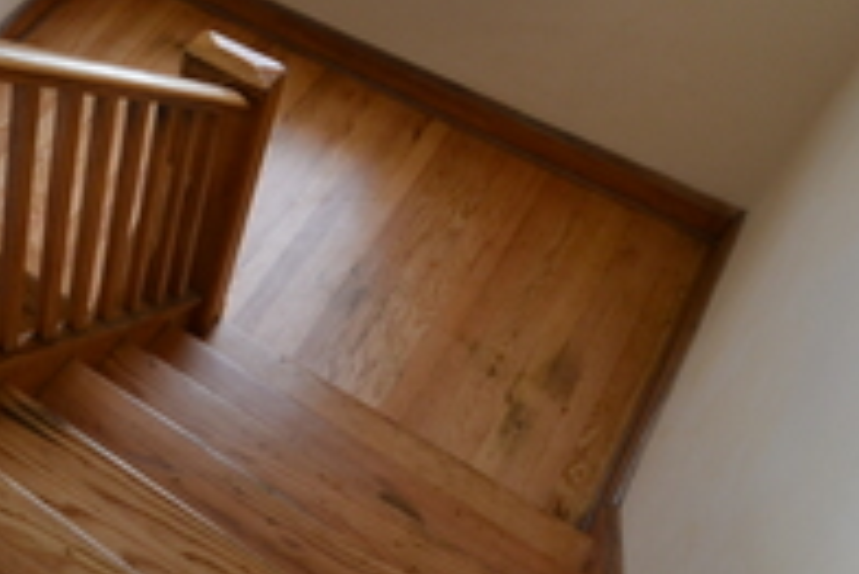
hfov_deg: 33.8
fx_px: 1170
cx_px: -131
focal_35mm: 49
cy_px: 81
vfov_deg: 26.8
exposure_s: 1/60
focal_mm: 10
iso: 400
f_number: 4
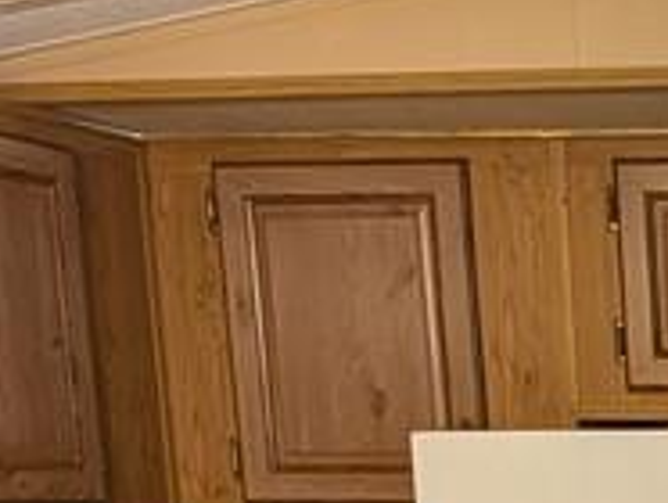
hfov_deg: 13.2
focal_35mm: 132
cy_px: 1189
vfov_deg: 9.9
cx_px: 1261
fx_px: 2551
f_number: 1.7
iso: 75
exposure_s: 1/24
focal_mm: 4.53
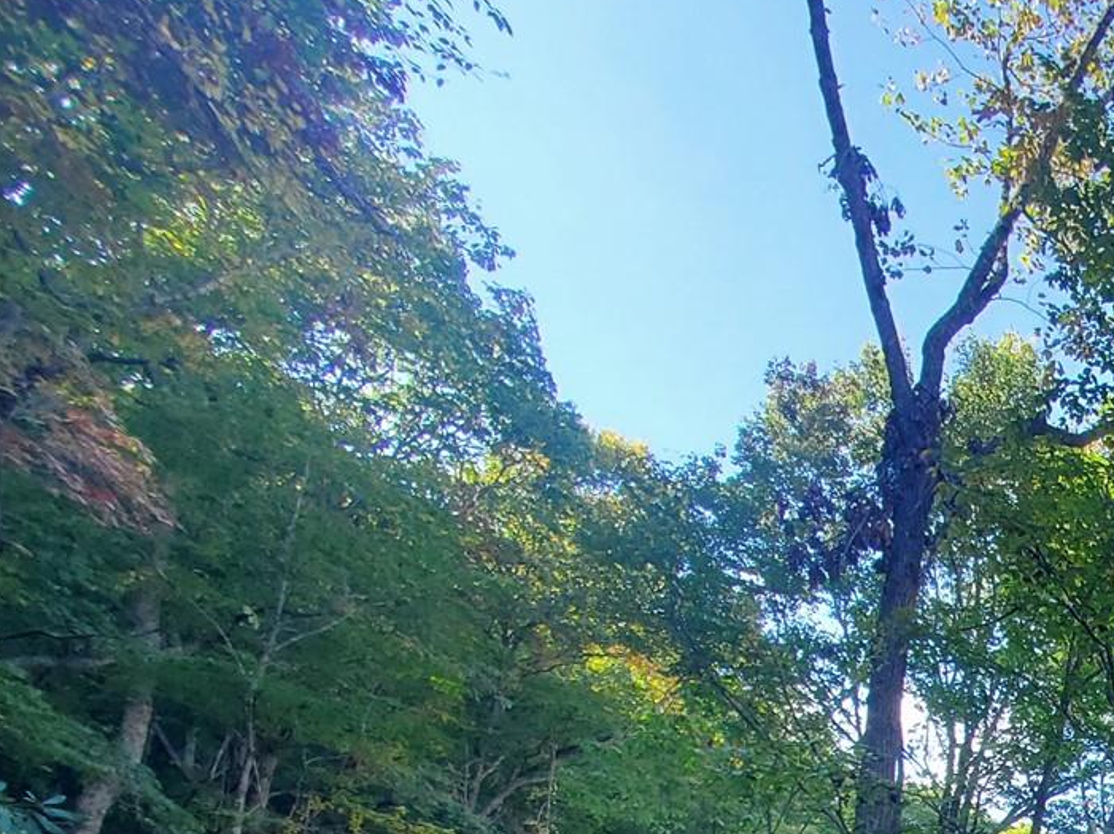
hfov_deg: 34.7
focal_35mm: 38
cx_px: 1440
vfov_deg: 28.3
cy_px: 1172
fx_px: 1222
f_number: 2.2
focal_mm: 1.8
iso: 50
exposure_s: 1/170
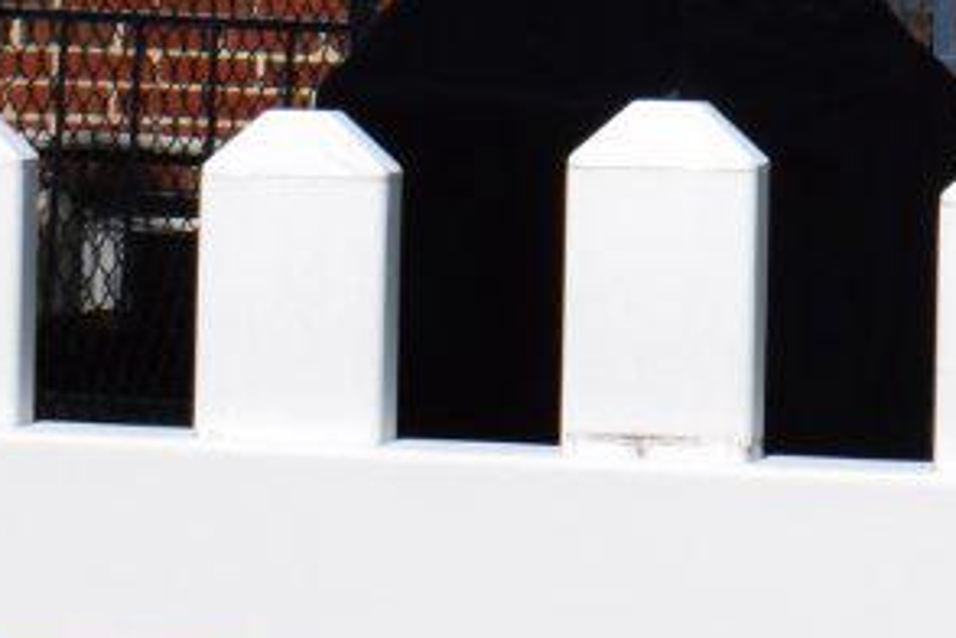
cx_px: 2088
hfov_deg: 7.5
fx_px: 6943
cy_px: -392
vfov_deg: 5.2
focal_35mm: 261
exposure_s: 1/500
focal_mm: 25
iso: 200
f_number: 11
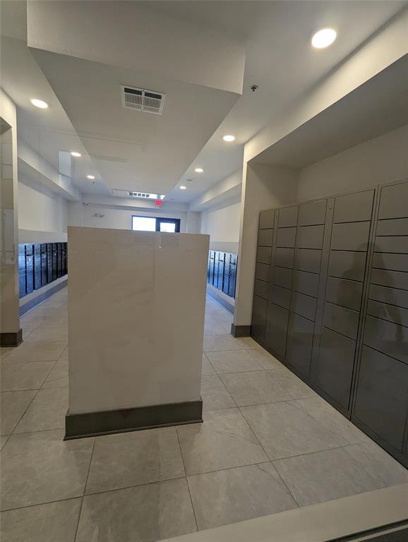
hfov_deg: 78.2
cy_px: 271
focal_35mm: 16
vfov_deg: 94.4
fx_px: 251
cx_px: 204
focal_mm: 2.35
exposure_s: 1/120
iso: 213
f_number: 2.2
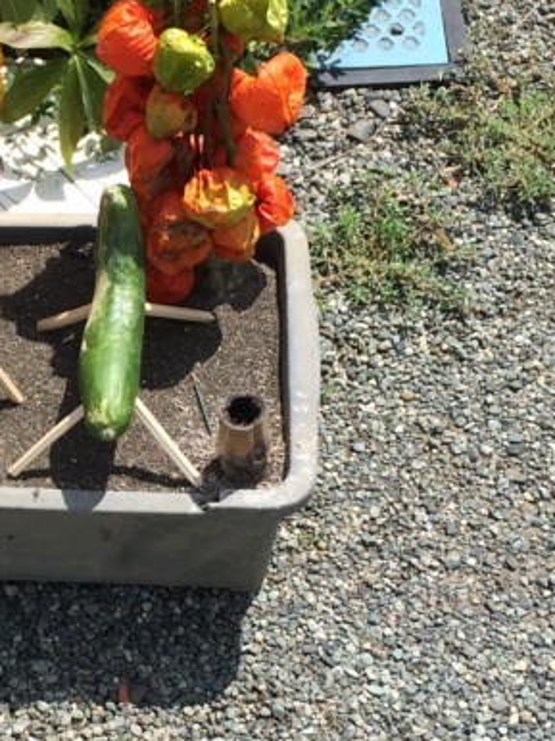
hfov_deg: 18.6
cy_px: 472
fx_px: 1648
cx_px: 0
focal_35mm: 77
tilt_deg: -57.9
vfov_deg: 25.3
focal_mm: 4.15
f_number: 2.2
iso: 32
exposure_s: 1/1866
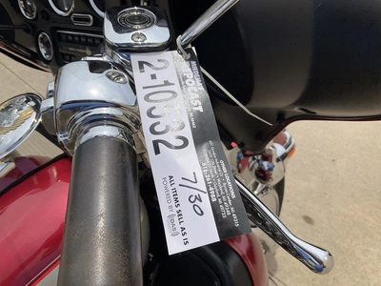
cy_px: 143
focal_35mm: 29
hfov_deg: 61.7
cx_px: 190
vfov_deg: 48.2
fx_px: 319
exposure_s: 1/2959
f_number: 1.8
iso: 25
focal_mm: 3
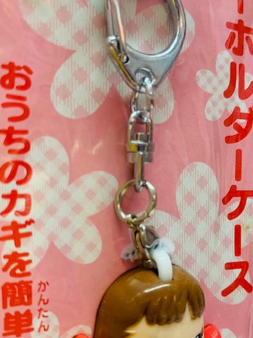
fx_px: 371
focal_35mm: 38
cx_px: 166
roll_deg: -3.0
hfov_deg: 37.3
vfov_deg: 48.7
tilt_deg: -9.0
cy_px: 201
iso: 100
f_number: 1.8
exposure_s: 1/50
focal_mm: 4.25
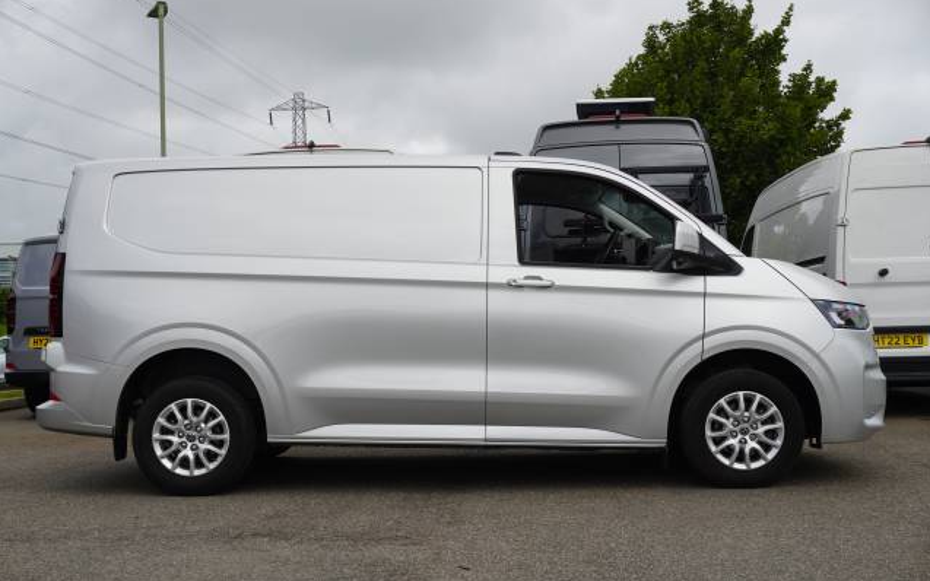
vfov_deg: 29.9
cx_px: 466
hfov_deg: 46.2
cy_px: 301
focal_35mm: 43
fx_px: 1090
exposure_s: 1/100
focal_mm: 28
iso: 100
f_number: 9
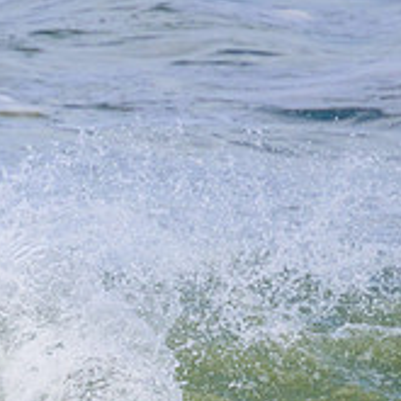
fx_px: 35531
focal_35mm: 2711
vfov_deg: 0.6
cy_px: 398
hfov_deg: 0.6
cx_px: -113
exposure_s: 1/2000
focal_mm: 800
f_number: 11
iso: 900
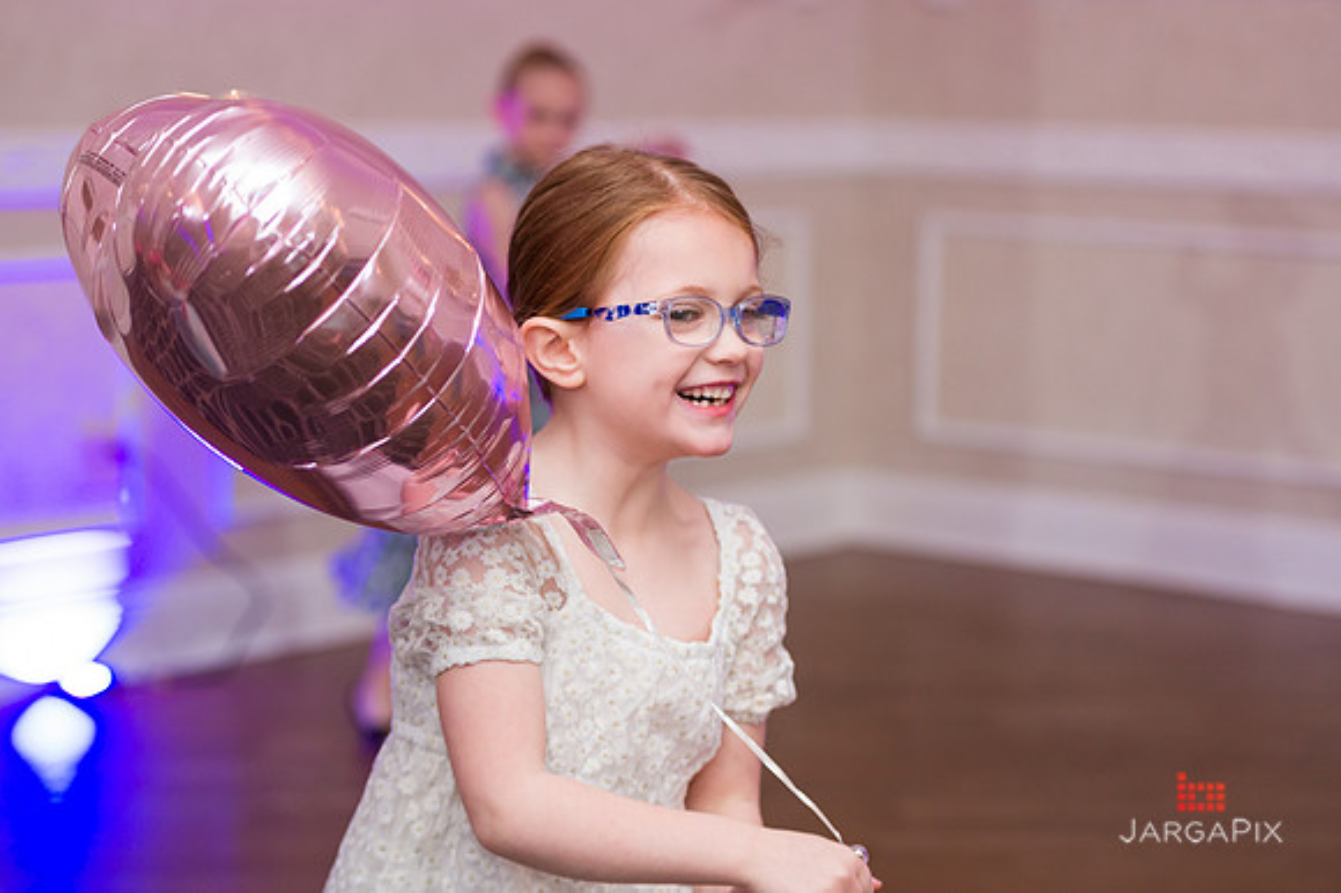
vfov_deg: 17.0
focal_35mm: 80
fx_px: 2979
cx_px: 670
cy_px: 383
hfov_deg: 25.4
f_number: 3.2
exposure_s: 1/200
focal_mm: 70
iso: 1600
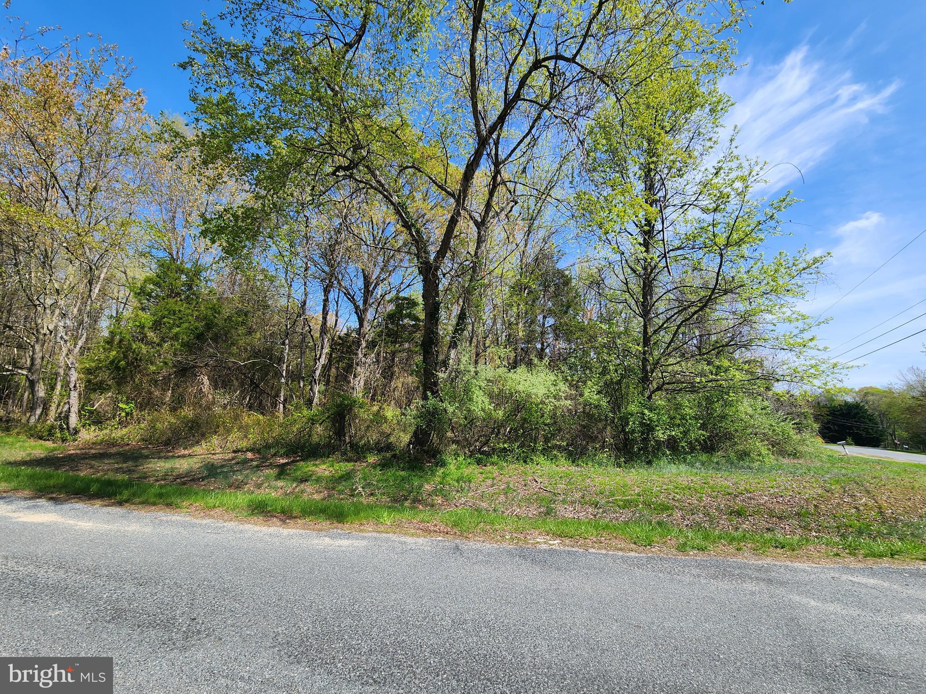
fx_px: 348
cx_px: 463
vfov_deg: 89.9
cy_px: 347
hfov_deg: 106.2
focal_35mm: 13
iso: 50
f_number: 2.2
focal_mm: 2.2
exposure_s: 1/1258
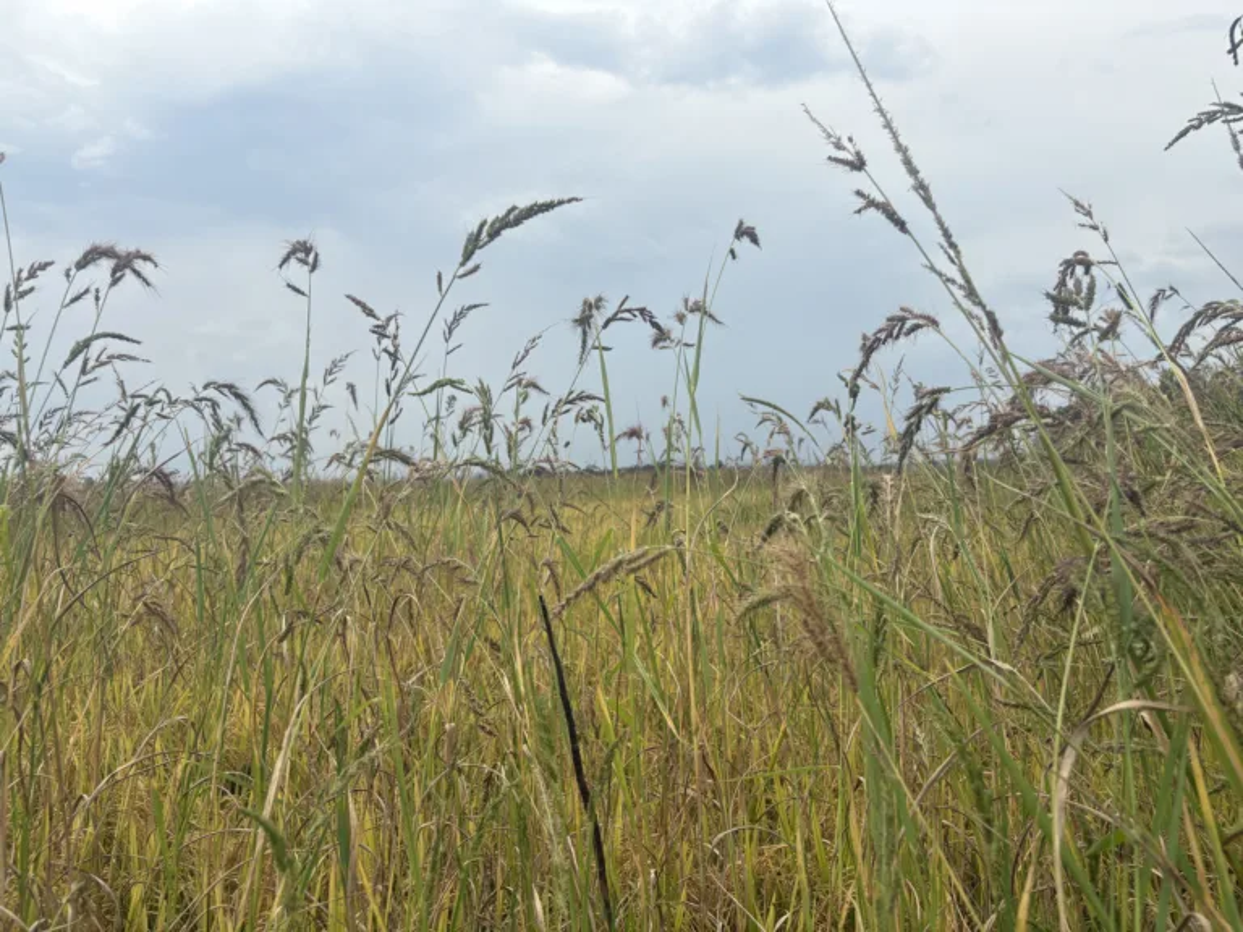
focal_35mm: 26
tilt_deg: +0.9
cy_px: 466
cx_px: 622
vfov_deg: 53.1
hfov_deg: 67.3
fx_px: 934
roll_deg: +2.3
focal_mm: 5.96
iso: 50
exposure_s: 1/3279
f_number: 1.6
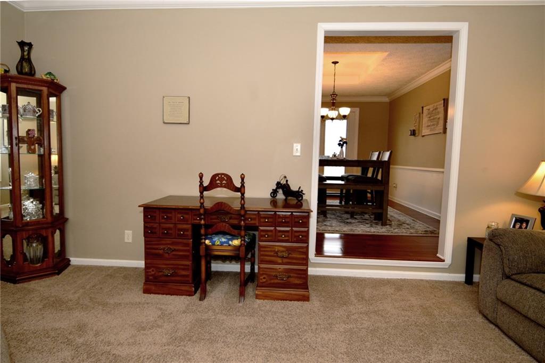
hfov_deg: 90.0
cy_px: 182
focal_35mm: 18
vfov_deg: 67.3
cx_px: 272
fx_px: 272
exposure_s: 1/60
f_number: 5
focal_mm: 12
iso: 200
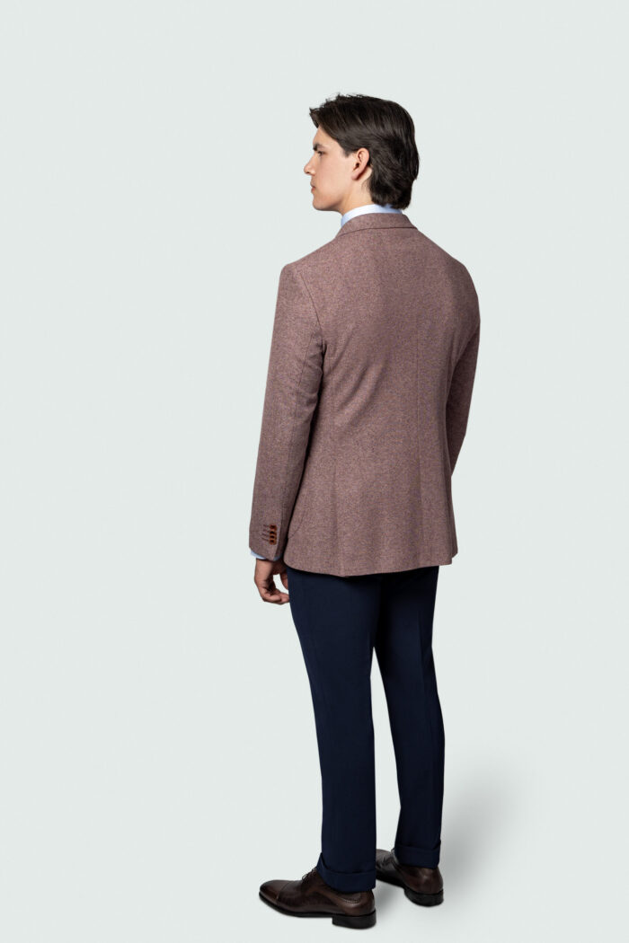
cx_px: 314
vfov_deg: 36.2
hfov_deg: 24.6
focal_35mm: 55
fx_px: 1441
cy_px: 472
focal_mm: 37
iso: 125
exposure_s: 1/100
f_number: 3.5
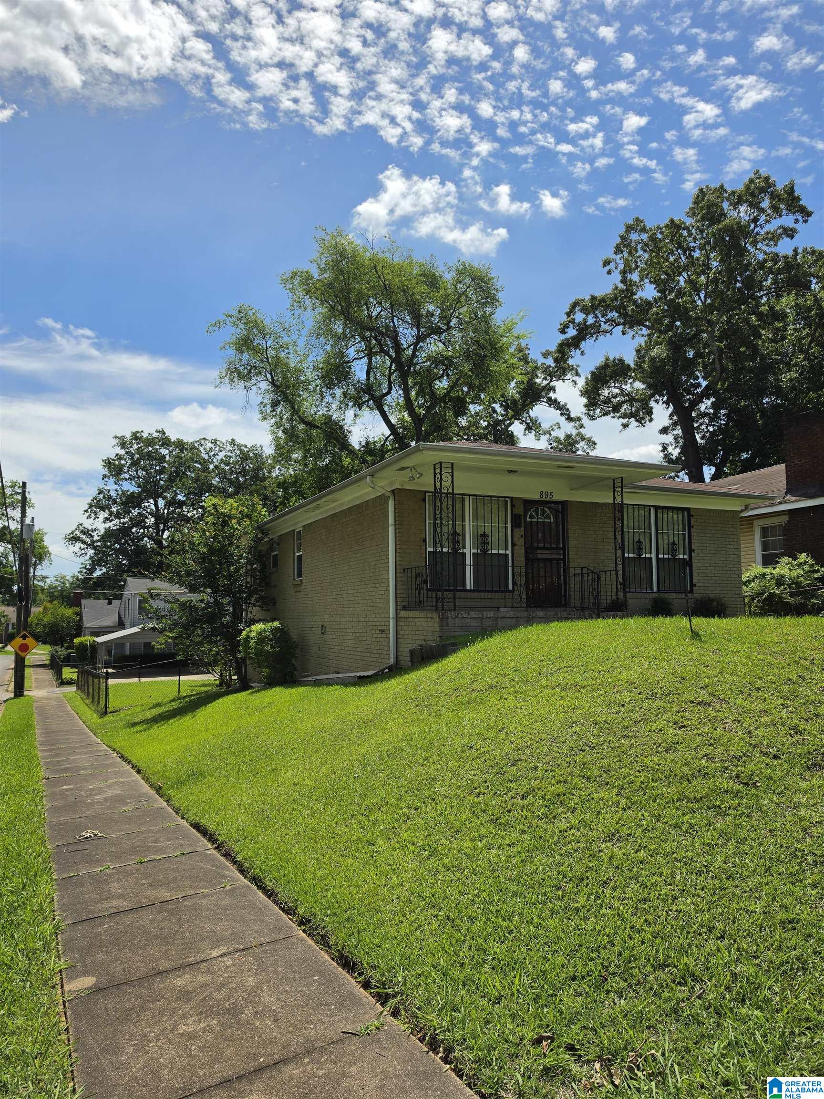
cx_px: 412
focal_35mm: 23
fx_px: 730
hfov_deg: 58.9
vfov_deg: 73.9
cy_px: 550
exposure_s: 1/7939
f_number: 1.4
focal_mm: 6.5
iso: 40
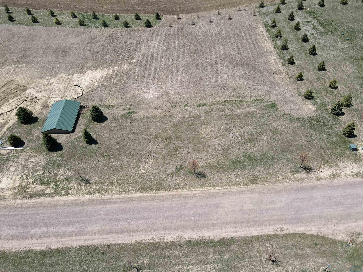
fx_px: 252
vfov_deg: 56.8
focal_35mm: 24
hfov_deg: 71.6
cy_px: 136
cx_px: 182
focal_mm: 4.5
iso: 100
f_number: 2.8
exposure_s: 1/640
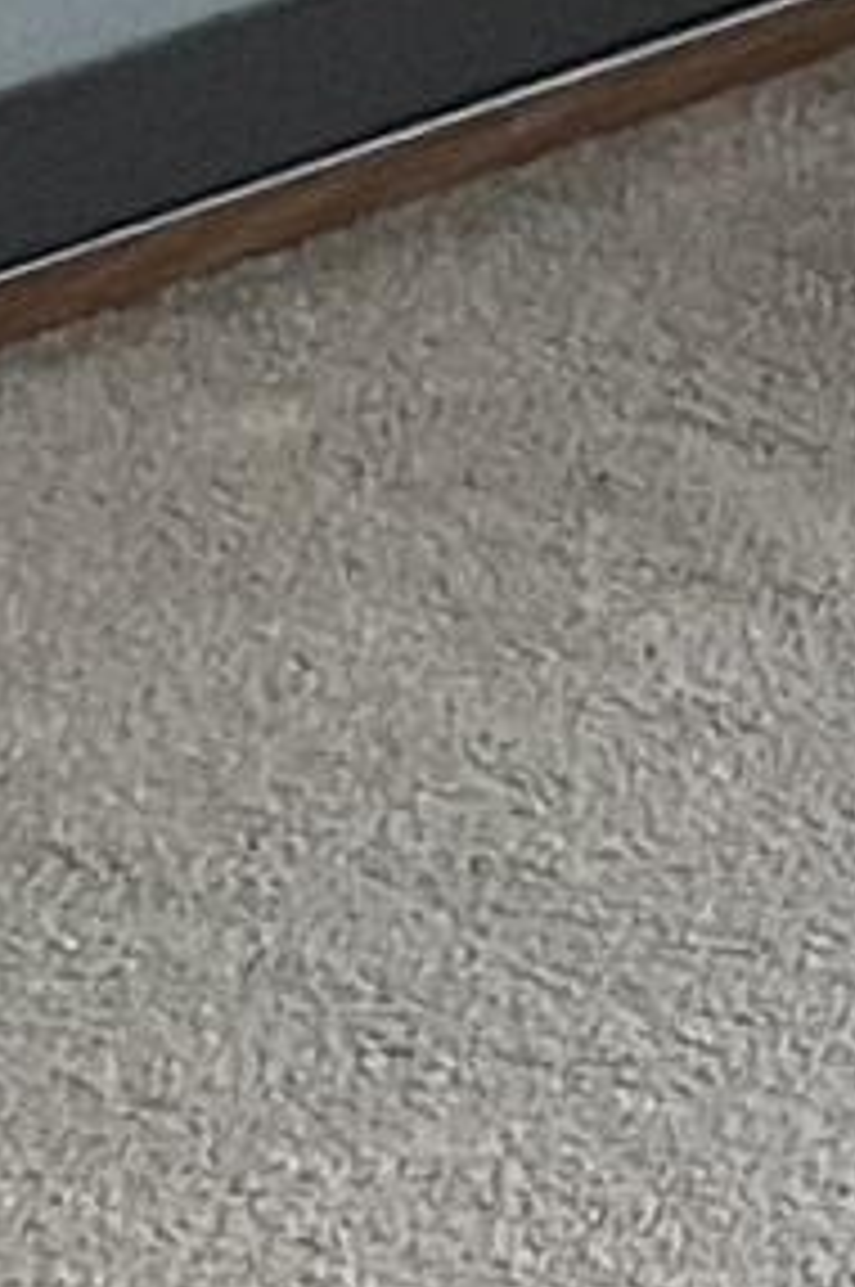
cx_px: 4473
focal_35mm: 284
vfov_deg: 6.6
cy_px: -2624
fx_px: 10141
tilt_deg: -8.8
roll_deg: +1.4
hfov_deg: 4.2
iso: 125
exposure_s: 1/60
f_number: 1.5
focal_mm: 5.7
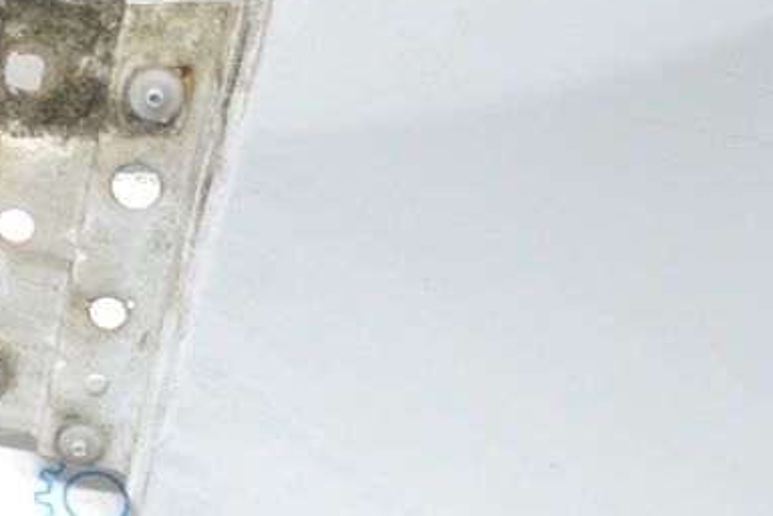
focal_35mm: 55
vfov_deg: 24.6
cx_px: 163
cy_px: 240
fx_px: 1181
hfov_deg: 35.2
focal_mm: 22
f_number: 10
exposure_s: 1/125
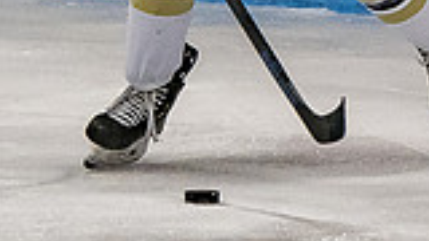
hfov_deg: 1.5
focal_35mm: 1400
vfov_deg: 0.9
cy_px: -200
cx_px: 182
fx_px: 15926
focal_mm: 150
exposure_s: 1/800
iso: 640
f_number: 3.2
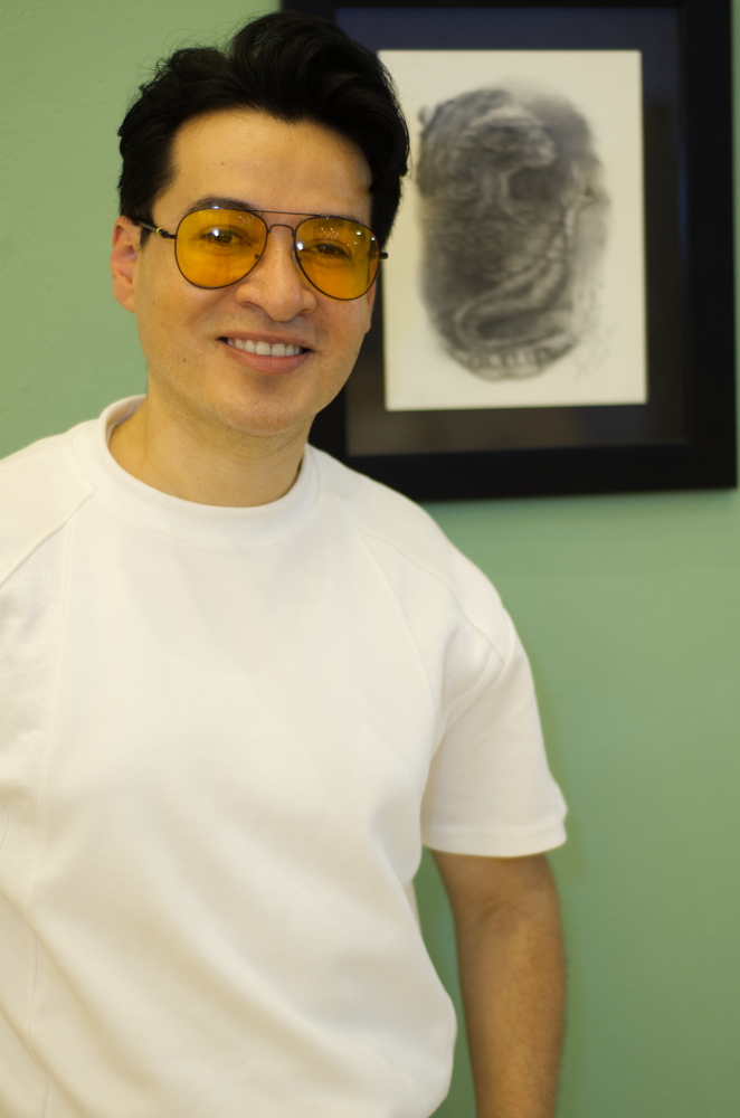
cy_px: 559
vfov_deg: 27.0
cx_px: 370
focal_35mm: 75
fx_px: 2324
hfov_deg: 18.1
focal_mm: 50
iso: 400
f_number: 1.8
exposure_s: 1/125
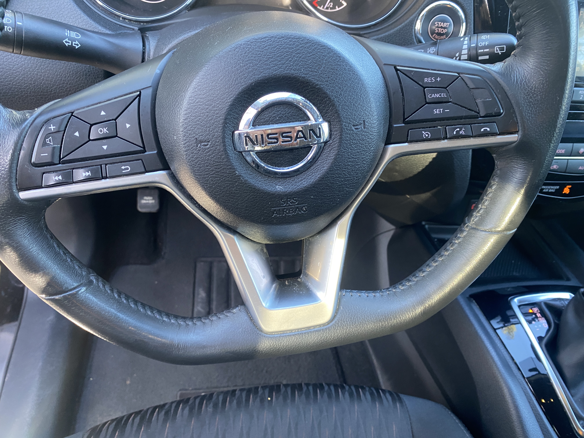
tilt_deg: -50.4
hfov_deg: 67.3
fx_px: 439
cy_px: 219
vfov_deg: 53.1
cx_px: 292
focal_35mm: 26
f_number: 1.8
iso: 200
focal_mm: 4.25
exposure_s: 1/56
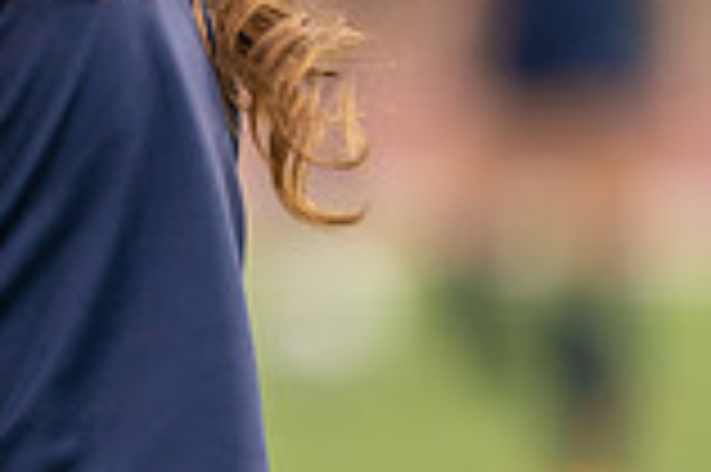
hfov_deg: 1.8
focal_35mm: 1152
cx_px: -420
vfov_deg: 1.2
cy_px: -320
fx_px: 22728
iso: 250
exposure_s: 1/320
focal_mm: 191
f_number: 2.8
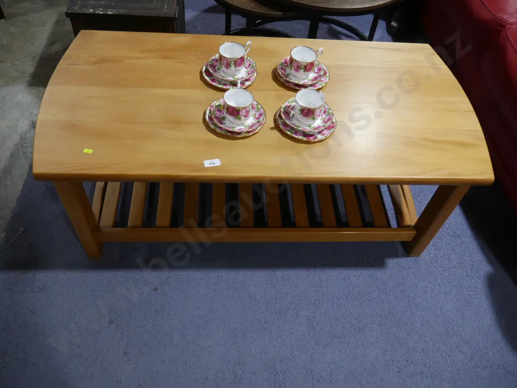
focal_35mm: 28
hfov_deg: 63.4
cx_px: 258
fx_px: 418
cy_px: 194
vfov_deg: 49.7
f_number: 3.5
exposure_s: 1/60
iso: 250
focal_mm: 14
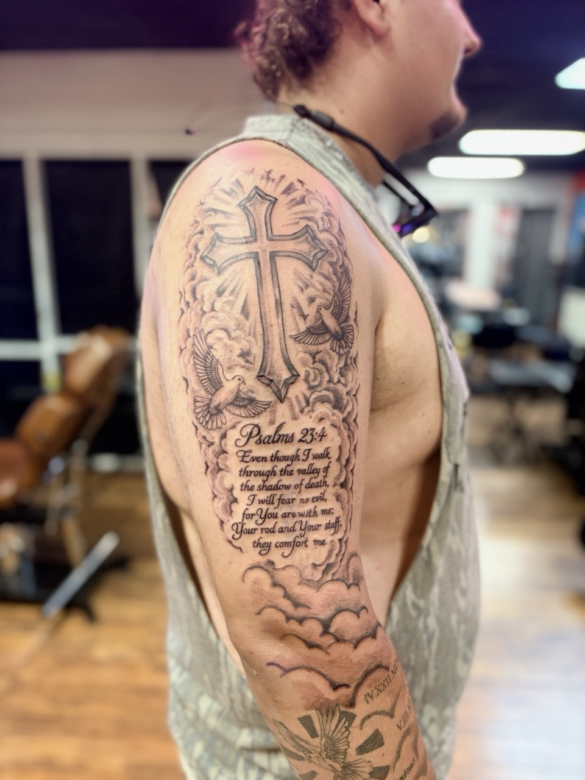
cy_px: 390
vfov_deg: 67.3
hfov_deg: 53.1
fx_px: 586
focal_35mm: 26
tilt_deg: -14.1
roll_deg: -1.2
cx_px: 292
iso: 320
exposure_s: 1/60
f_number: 1.6
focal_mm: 5.96
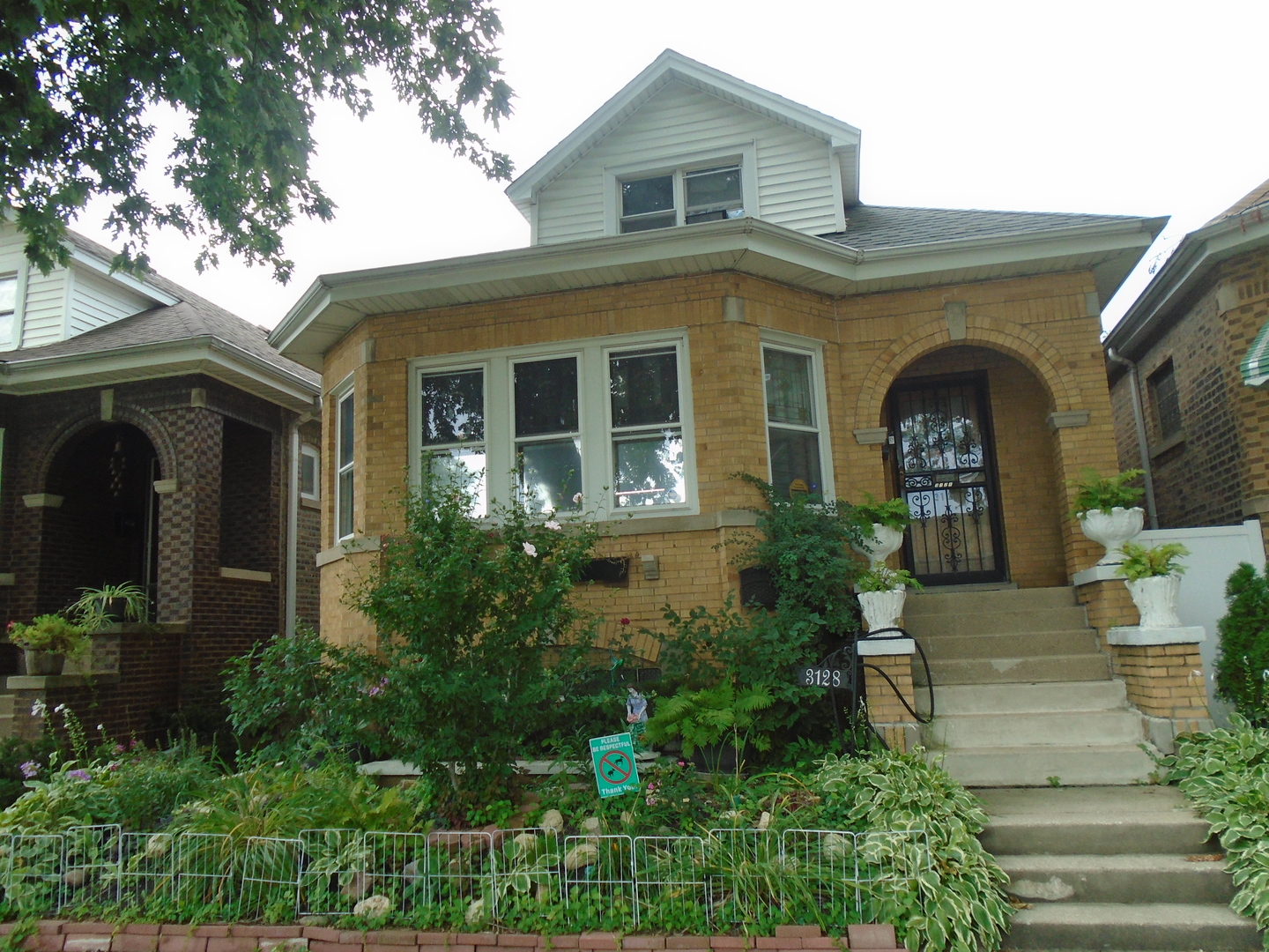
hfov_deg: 67.3
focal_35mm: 26
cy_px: 476
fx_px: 953
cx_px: 634
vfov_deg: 53.1
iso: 100
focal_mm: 4.6
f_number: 3.2
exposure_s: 1/160
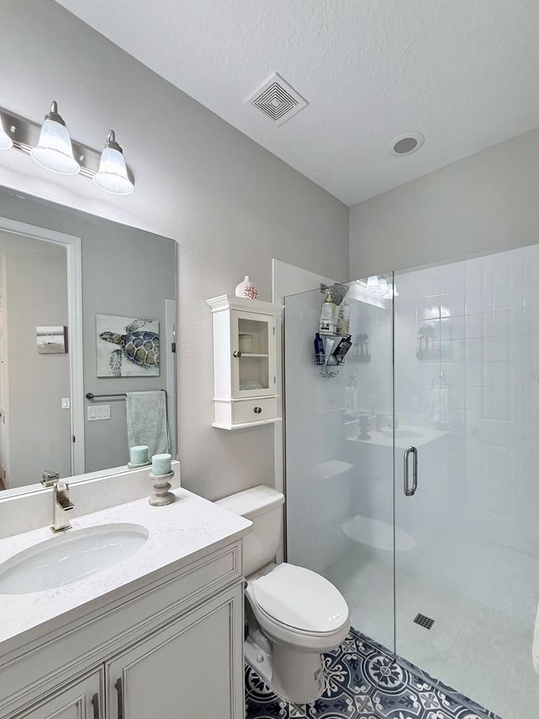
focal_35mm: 15
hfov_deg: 81.6
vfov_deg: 98.1
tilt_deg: -0.3
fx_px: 311
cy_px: 377
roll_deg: +1.8
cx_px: 287
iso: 250
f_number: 2.2
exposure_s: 1/120
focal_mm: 2.22
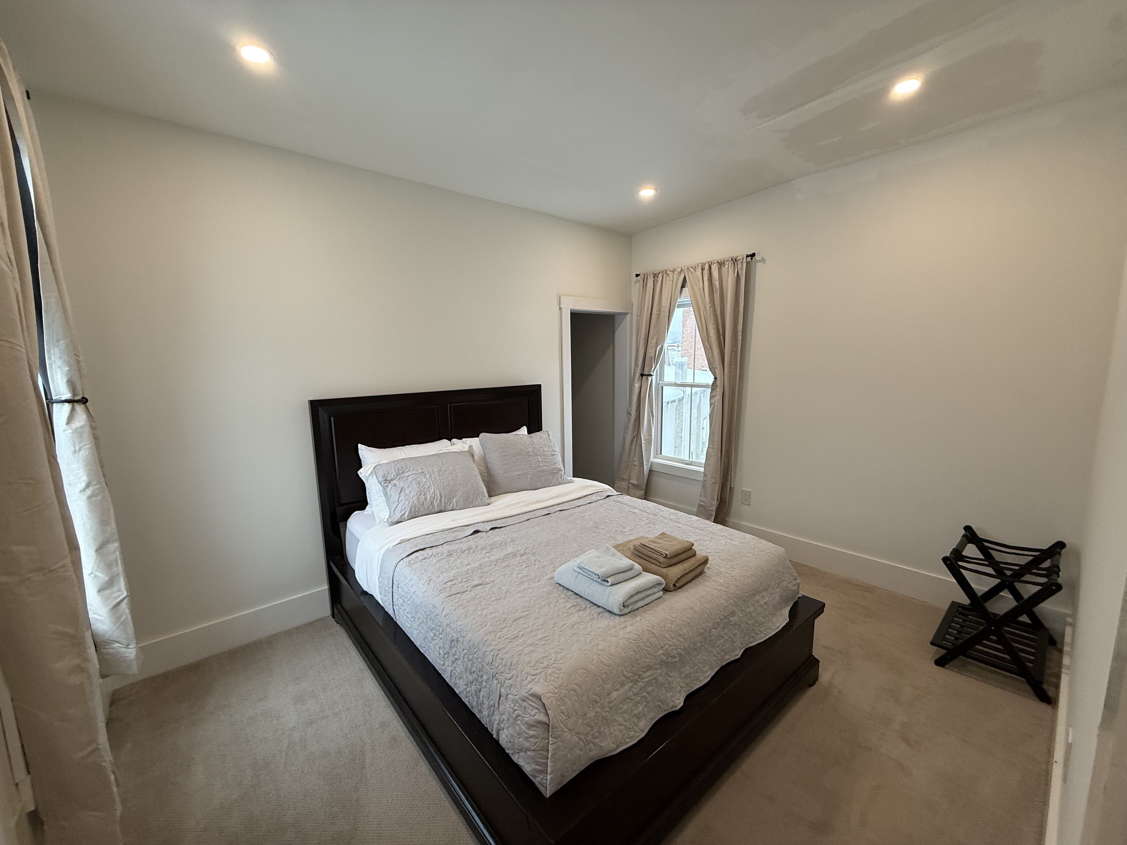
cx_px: 564
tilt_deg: -7.5
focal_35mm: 14
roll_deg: +0.4
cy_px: 422
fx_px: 456
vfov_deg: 85.7
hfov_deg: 102.1
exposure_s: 1/120
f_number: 2.2
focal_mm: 2.22
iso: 160
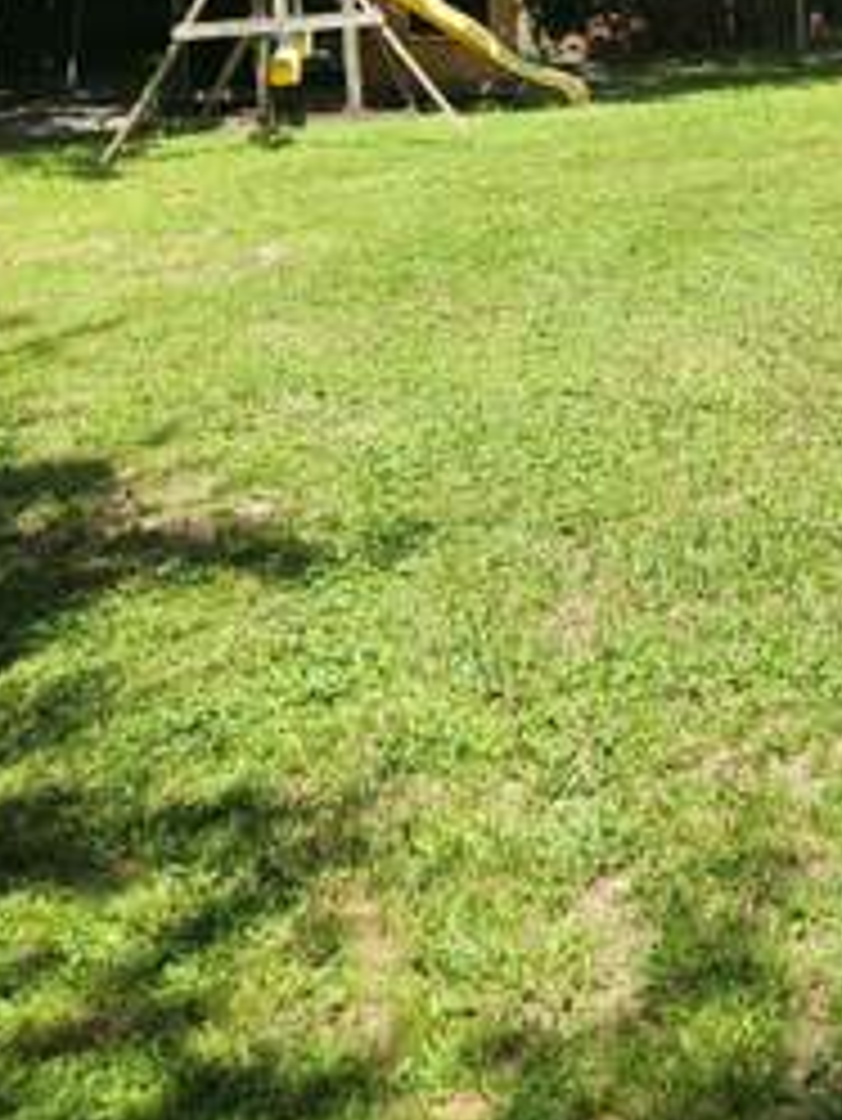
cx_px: 1027
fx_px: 1912
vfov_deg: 31.0
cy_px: 85
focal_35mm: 59
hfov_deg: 22.7
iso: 20
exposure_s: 1/722
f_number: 1.8
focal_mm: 5.4
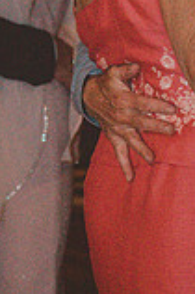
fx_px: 3314
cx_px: 169
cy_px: -28
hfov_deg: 3.4
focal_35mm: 407
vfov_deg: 5.1
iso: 6400
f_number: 4.8
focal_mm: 95
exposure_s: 1/60
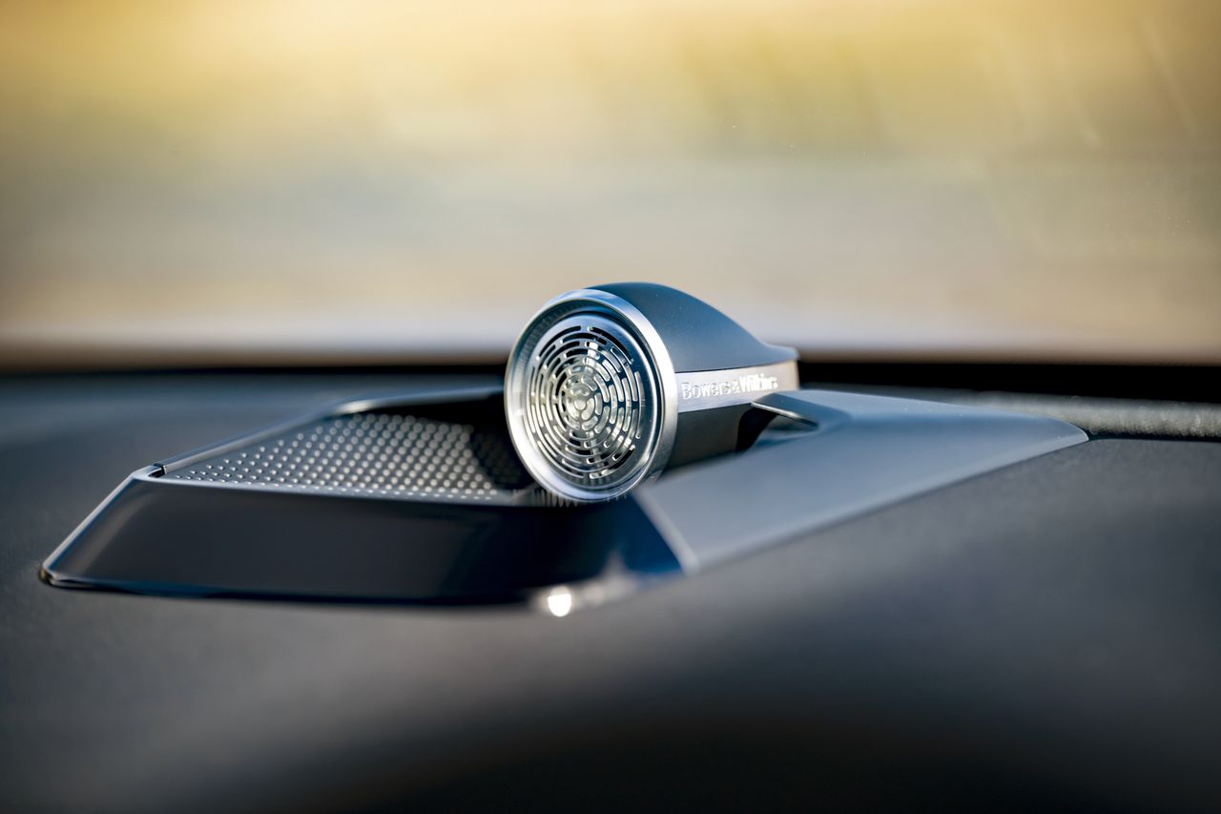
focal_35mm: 155
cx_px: 610
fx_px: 5256
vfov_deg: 8.9
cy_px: 407
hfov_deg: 13.3
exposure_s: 1/640
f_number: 3.2
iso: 500
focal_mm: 155
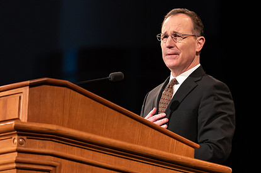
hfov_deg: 6.3
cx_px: 149
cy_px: 72
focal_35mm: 327
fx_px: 2370
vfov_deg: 4.2
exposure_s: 1/320
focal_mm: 175
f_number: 2.8
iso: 1250
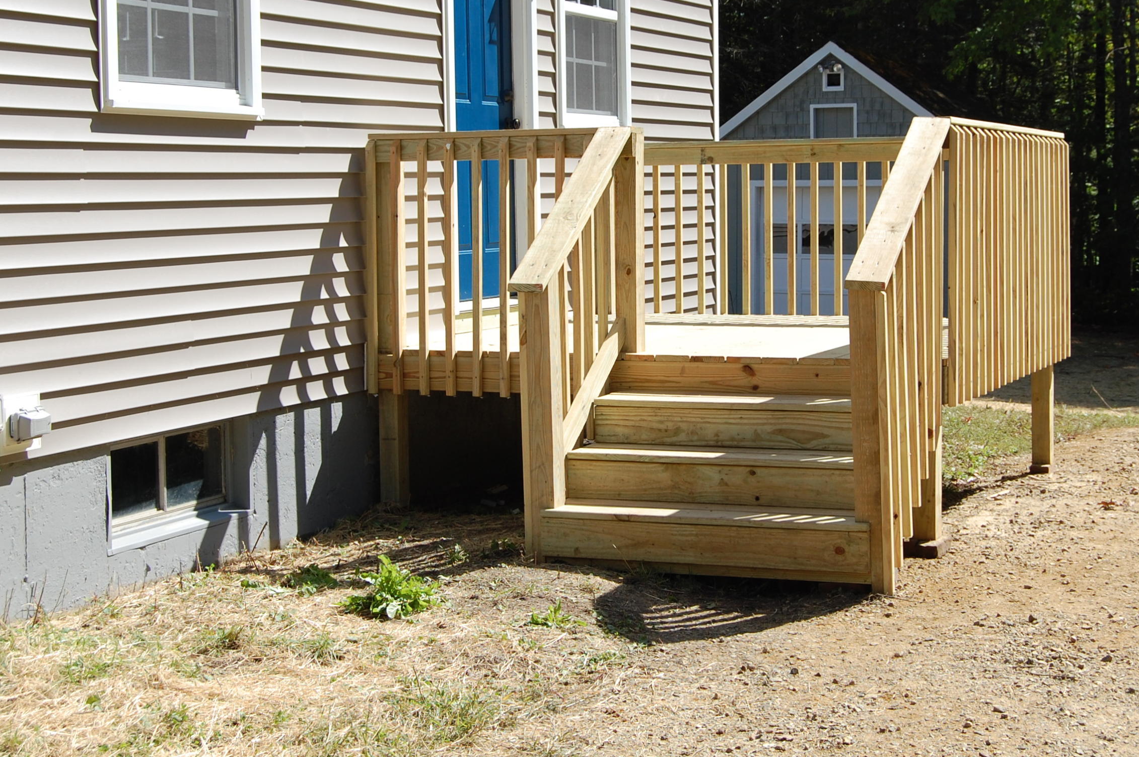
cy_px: 259
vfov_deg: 21.9
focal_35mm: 62
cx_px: 634
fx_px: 1949
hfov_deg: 32.5
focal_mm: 31
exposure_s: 1/320
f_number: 9
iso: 200
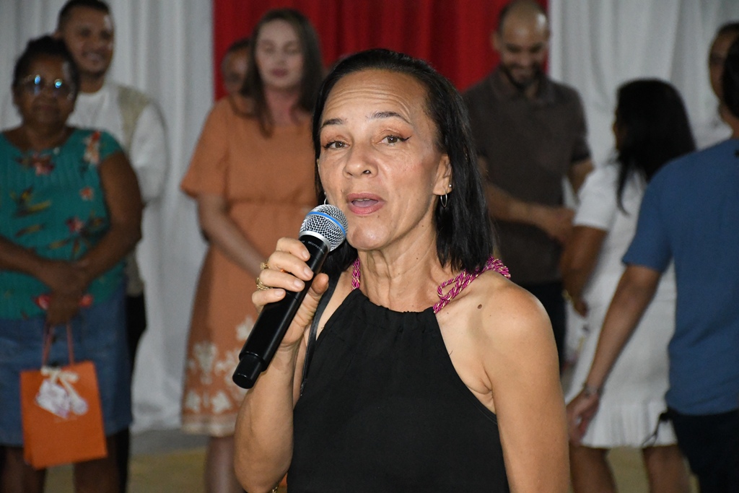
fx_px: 2607
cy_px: 246
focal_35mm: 127
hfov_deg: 16.1
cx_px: 370
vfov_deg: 10.8
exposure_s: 1/250
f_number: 5.3
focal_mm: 85
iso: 10000
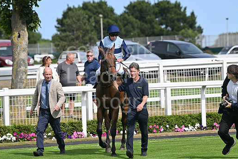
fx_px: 1482
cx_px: 127
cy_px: 80
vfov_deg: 6.1
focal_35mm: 224
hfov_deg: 9.2
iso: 400
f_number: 5.6
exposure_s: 1/2500
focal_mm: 200
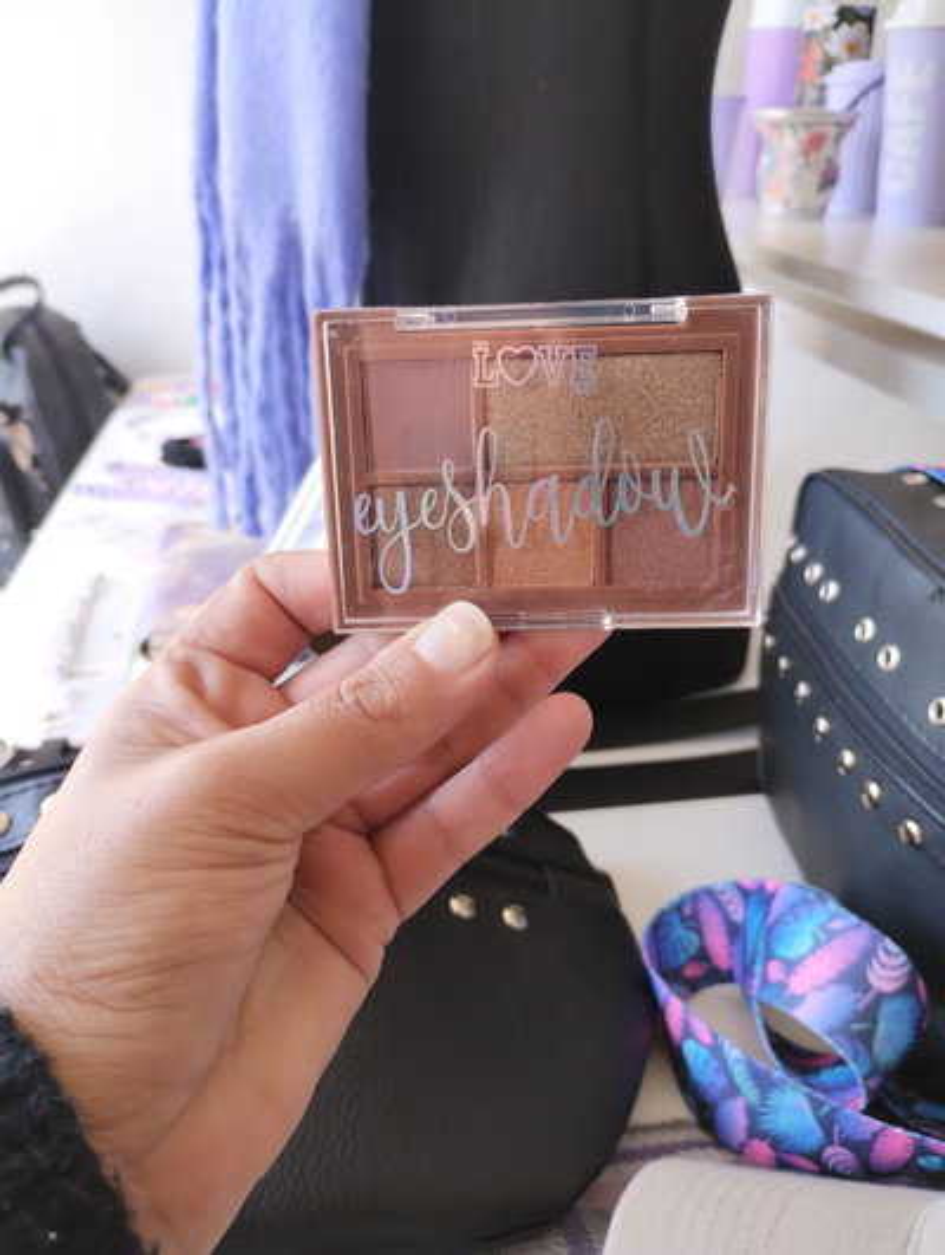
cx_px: 472
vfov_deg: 63.4
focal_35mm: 28
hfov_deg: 49.9
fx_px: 1016
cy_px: 628
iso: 163
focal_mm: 4.27
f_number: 1.8
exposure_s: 1/33
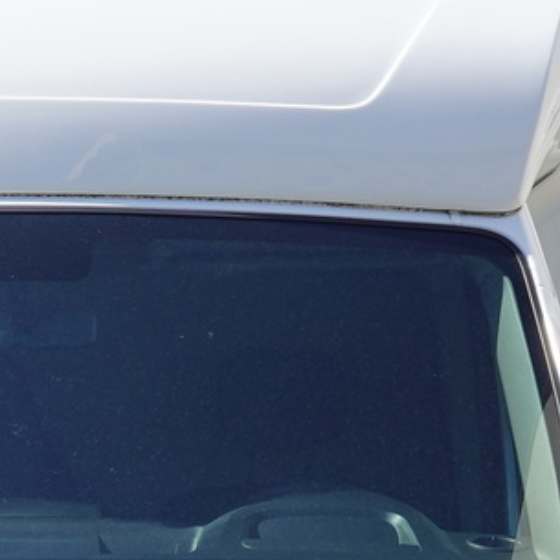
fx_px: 3423
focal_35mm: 187
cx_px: 37
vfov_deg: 9.2
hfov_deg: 9.3
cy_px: 748
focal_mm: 28
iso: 100
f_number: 10
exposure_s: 1/160
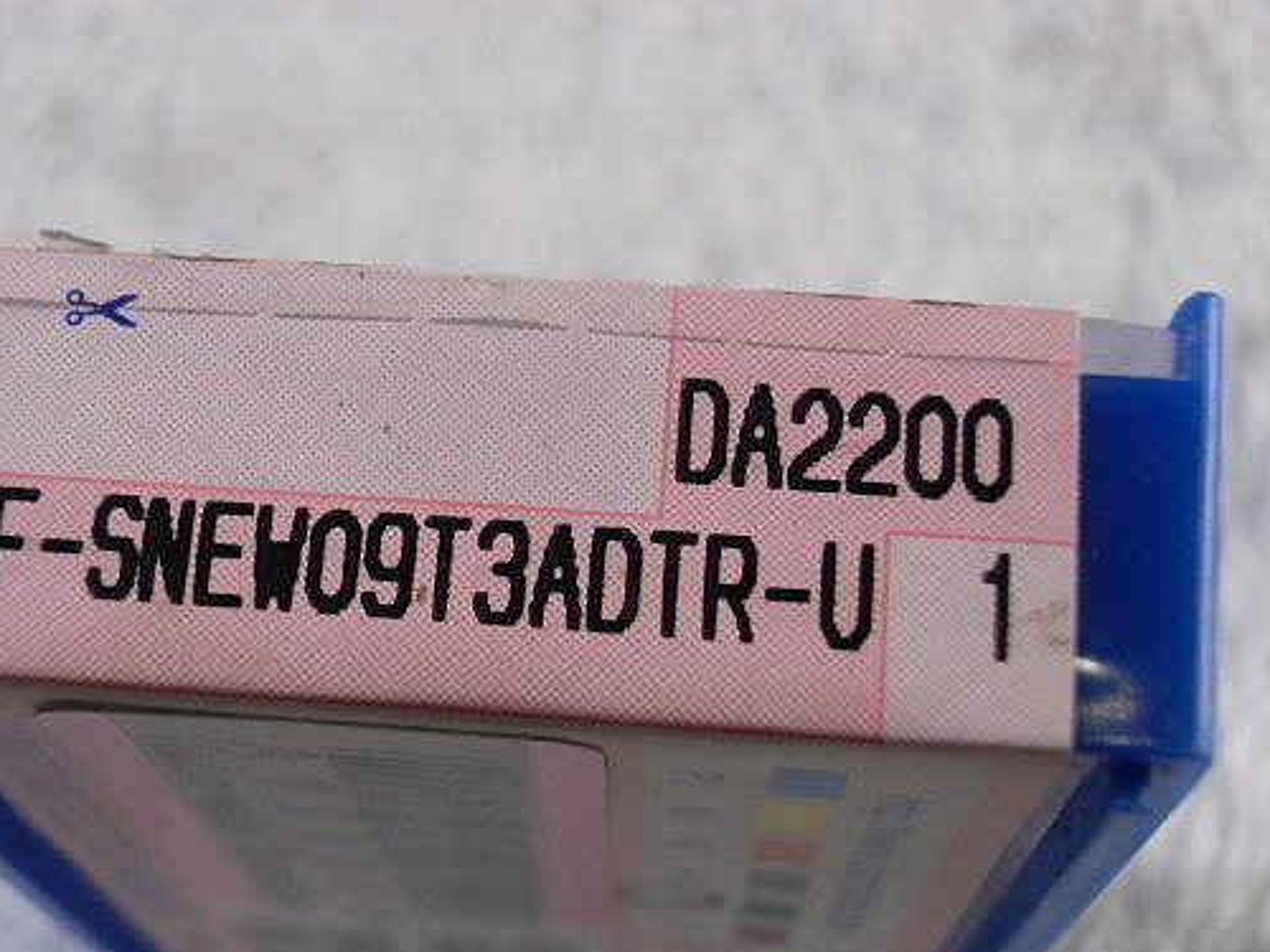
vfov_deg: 20.1
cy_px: 584
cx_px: 480
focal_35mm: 73
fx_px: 2678
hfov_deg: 26.6
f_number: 4.5
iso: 400
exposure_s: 1/80
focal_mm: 10.11
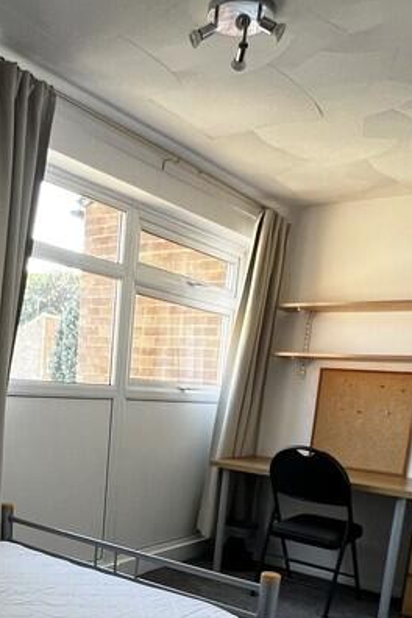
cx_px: 117
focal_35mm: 35
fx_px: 601
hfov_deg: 37.2
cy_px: 523
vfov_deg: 50.0
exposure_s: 1/99
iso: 80
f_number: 1.8
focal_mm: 1.57
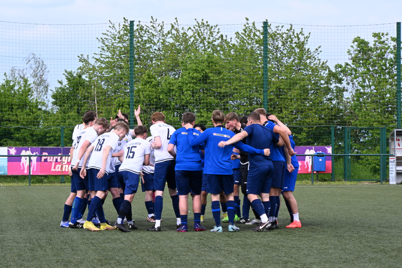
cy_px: 134
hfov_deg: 13.7
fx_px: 1675
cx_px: 201
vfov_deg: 9.1
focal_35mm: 150
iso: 3200
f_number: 36
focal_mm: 150
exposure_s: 1/200
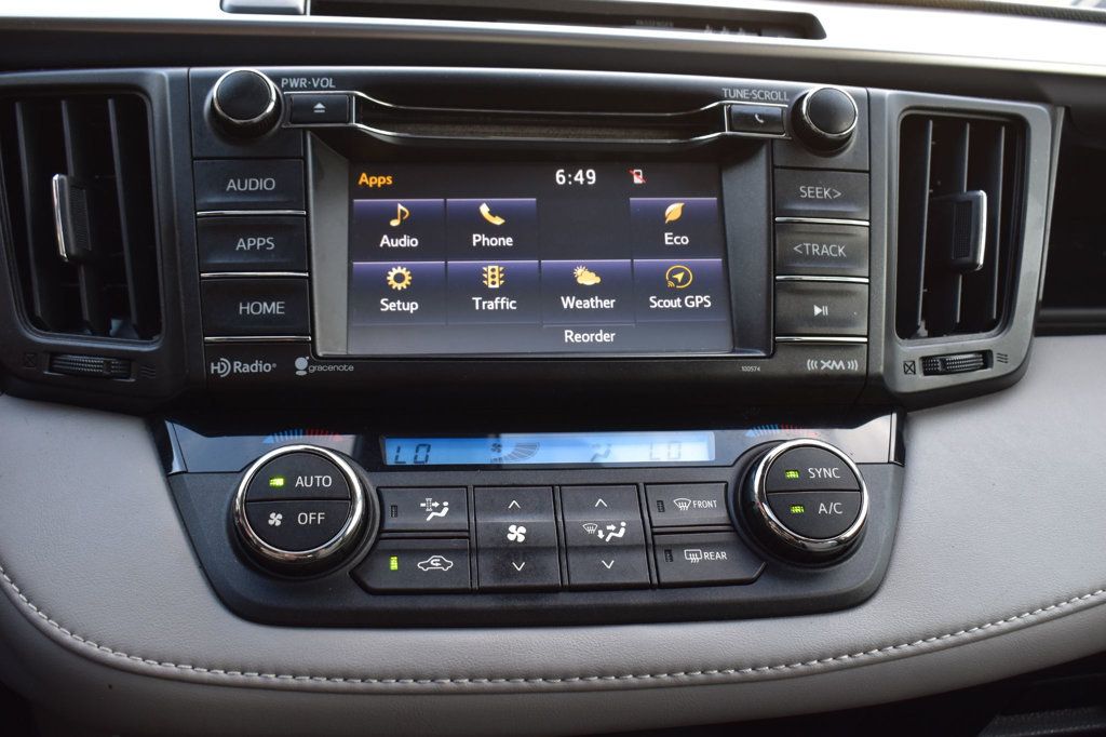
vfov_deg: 34.2
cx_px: 553
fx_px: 1198
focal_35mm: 39
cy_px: 368
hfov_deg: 49.6
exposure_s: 1/30
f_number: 7.1
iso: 400
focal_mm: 26
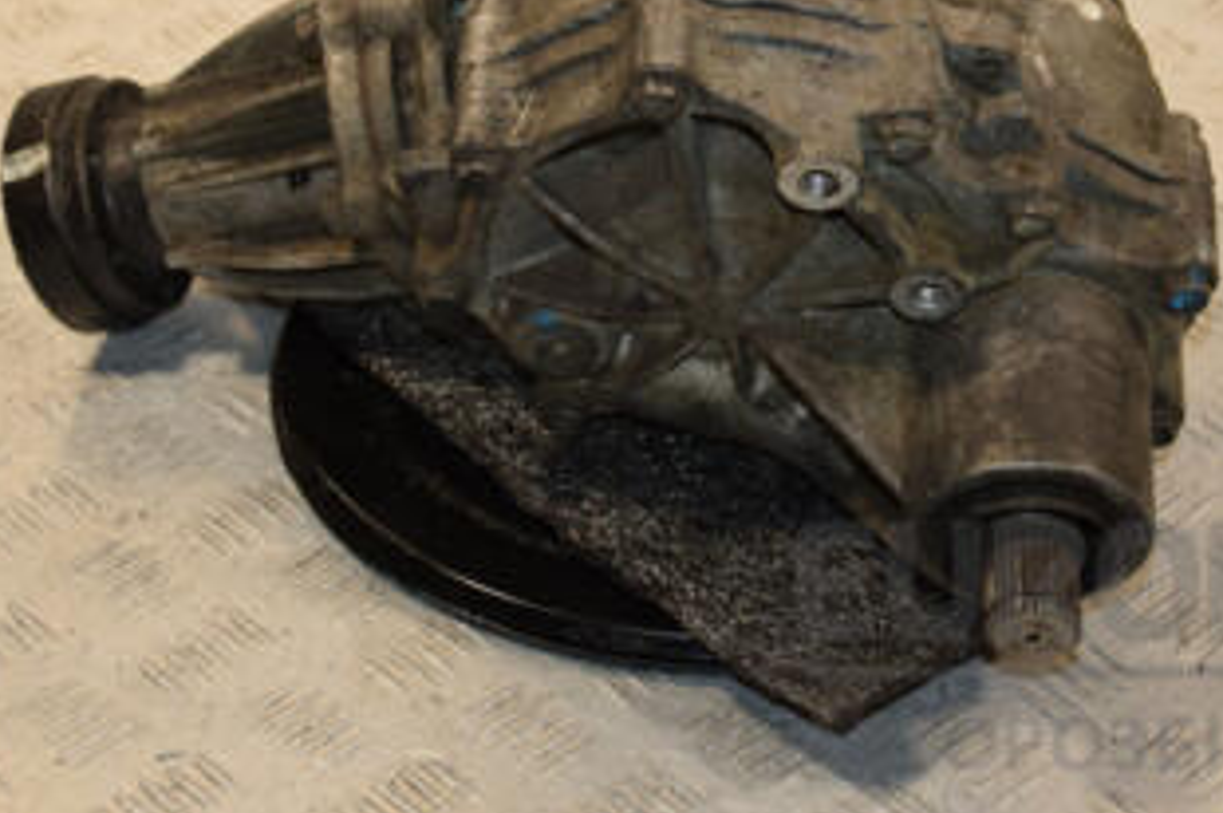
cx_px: 722
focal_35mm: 93
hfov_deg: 21.9
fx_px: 3156
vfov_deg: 14.5
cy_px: 55
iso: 800
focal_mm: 32
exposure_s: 1/200
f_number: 5
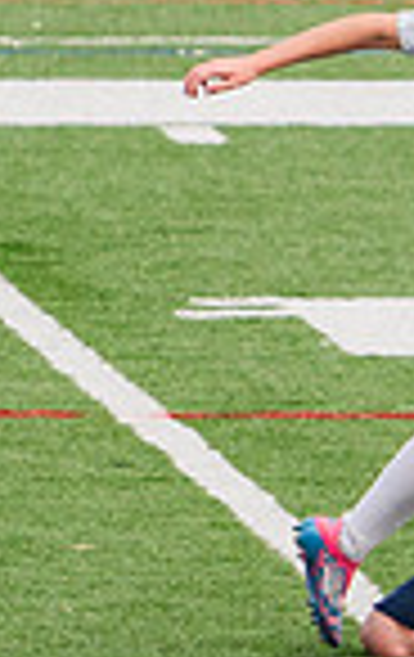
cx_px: 1055
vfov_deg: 1.2
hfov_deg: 0.7
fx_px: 31999
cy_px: 312
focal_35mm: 1783
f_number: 5.6
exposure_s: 1/1600
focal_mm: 280
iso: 500
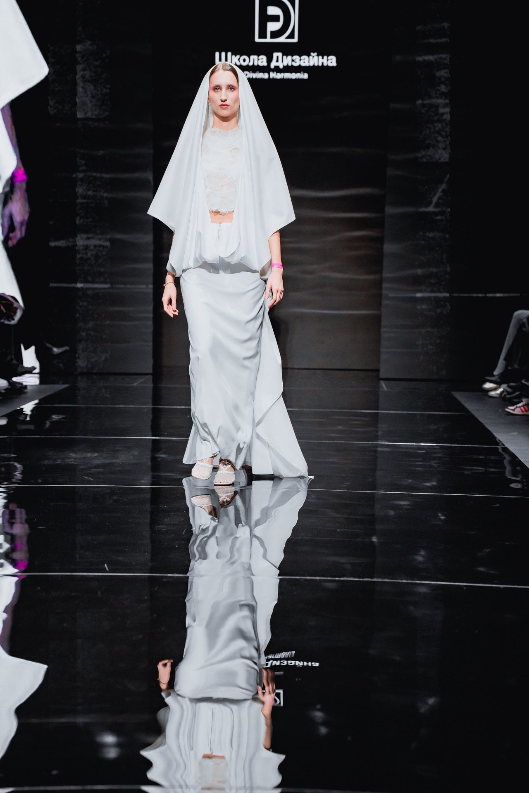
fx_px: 1653
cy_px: 396
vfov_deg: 27.0
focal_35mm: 75
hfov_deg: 18.2
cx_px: 264
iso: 3200
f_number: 4
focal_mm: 75
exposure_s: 1/250
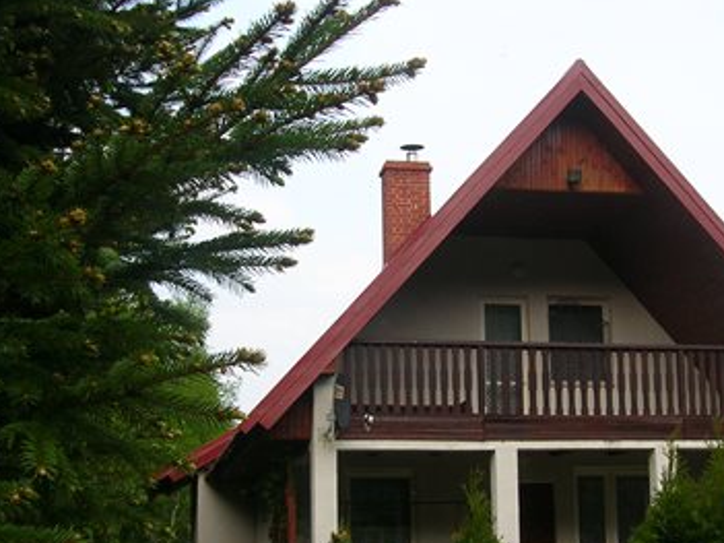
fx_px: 1296
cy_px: 308
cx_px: 417
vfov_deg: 23.6
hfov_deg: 31.2
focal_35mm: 62
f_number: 4.9
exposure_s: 1/129
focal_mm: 5.7
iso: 50
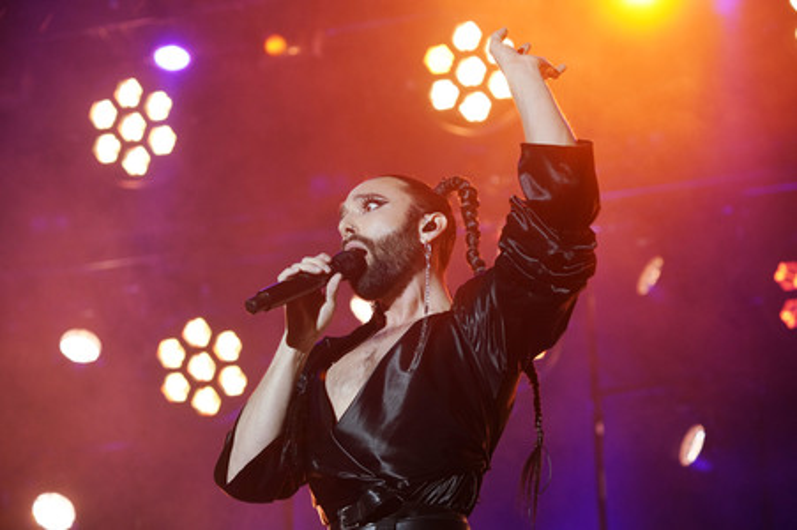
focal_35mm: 90
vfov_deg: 15.2
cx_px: 398
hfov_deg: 22.6
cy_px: 265
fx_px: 1991
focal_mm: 90
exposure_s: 1/250
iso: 2000
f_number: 4.5
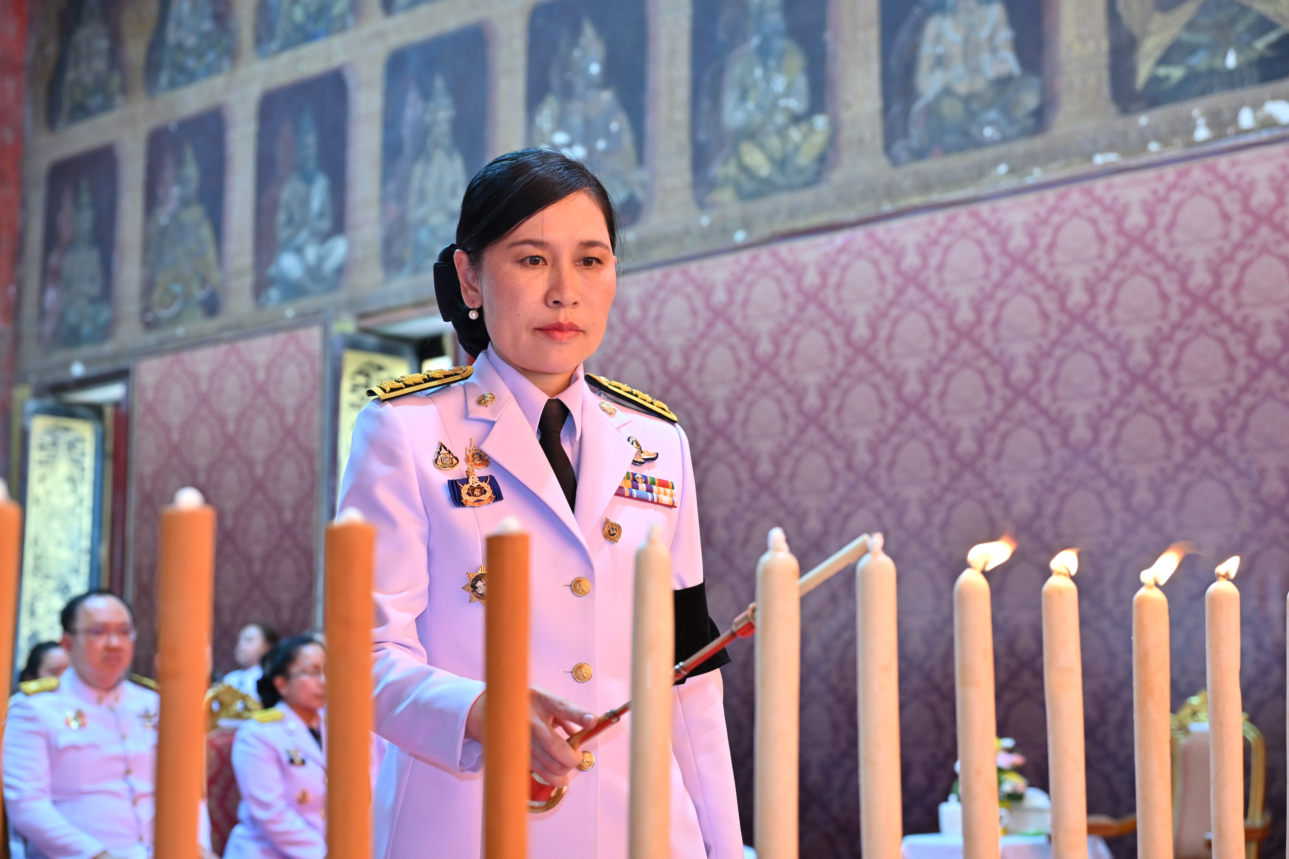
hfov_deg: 35.1
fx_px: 2041
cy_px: 426
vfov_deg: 23.8
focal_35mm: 57
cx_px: 654
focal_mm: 56
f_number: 4
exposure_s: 1/200
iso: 1250
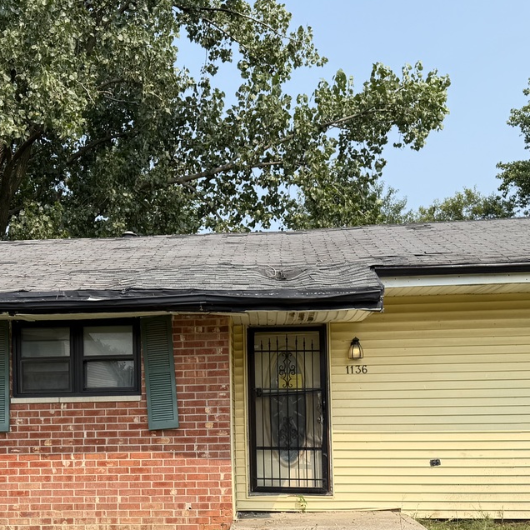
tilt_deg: +1.6
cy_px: 394
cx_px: 177
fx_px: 831
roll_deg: +1.4
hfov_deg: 35.0
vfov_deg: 34.6
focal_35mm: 48
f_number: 1.78
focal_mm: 6.76
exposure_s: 1/3145
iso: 80
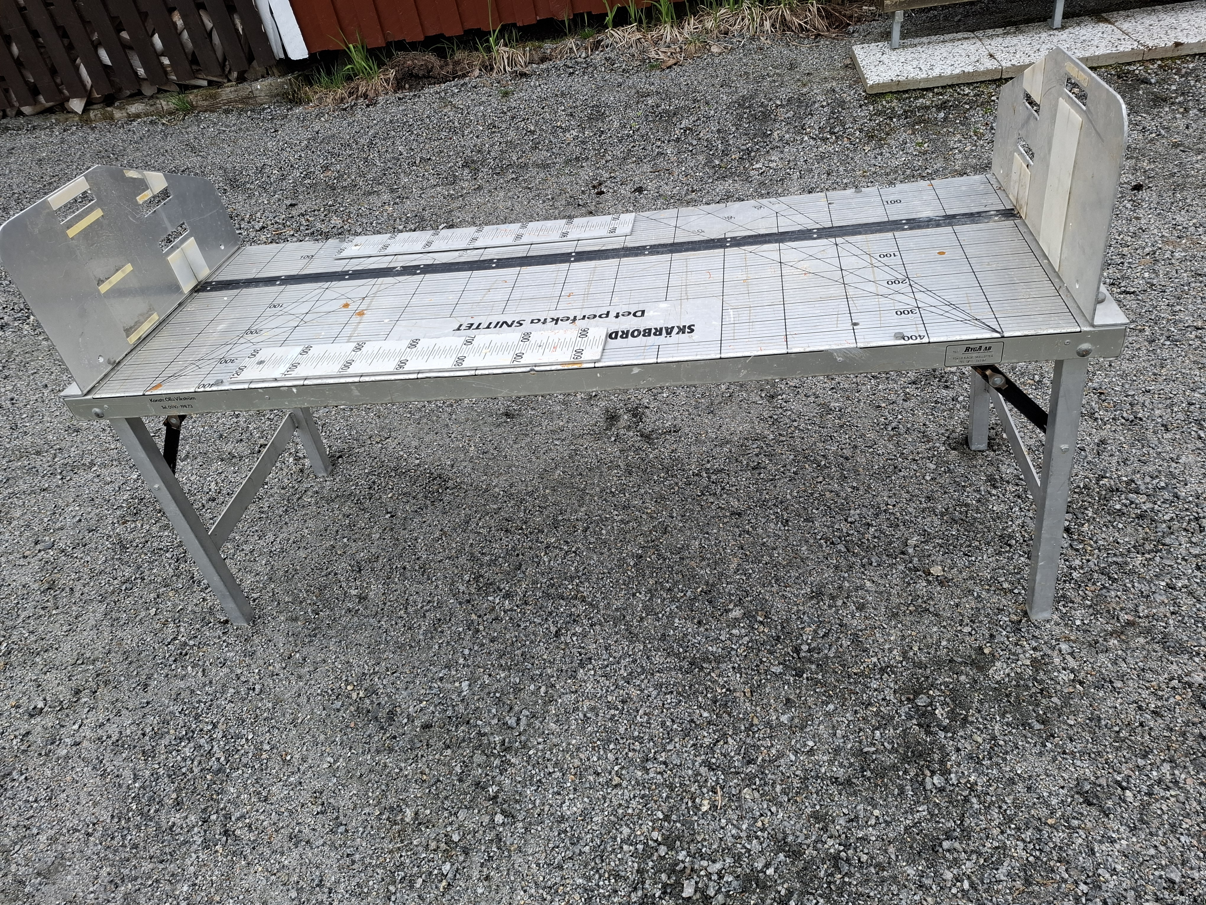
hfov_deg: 73.9
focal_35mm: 23
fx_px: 801
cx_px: 603
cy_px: 452
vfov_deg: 58.9
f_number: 1.8
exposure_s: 1/405
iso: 50
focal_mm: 5.54
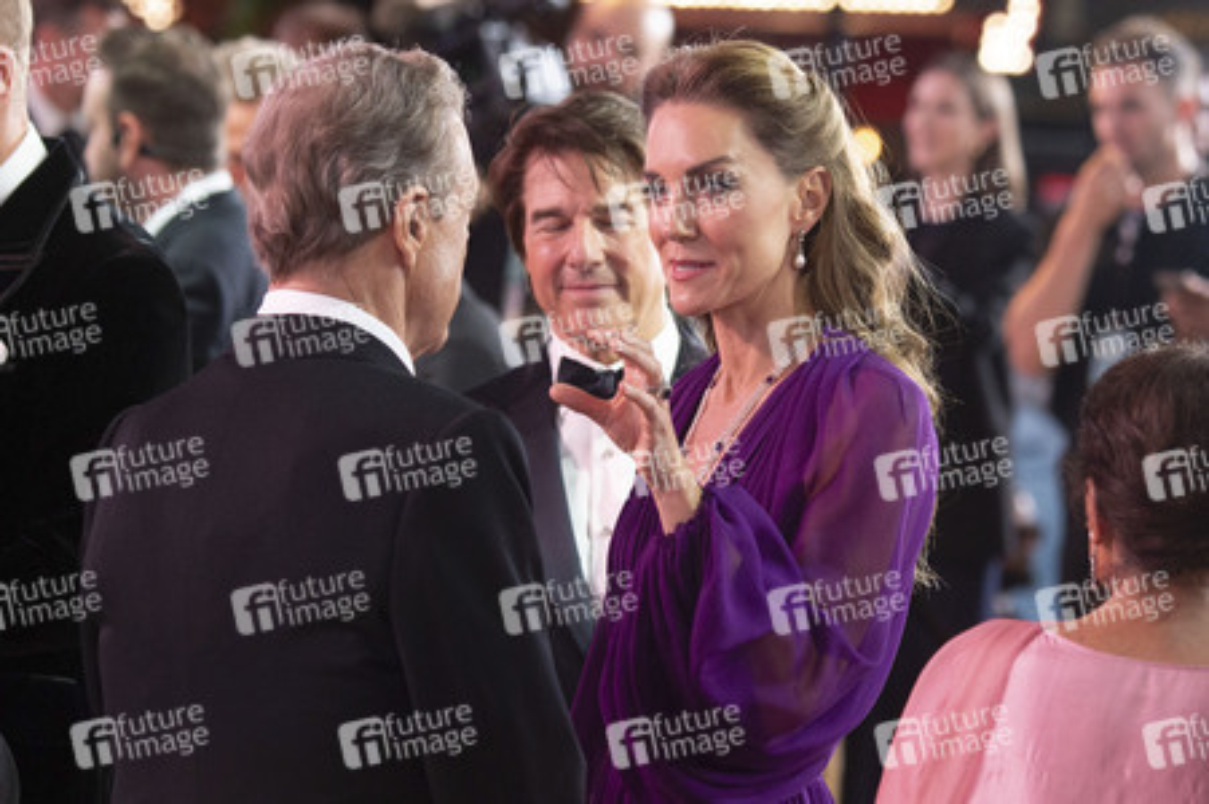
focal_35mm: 240
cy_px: 347
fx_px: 8071
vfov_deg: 5.7
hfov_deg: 8.6
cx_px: 673
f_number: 5
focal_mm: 175
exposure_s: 1/250
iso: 1600
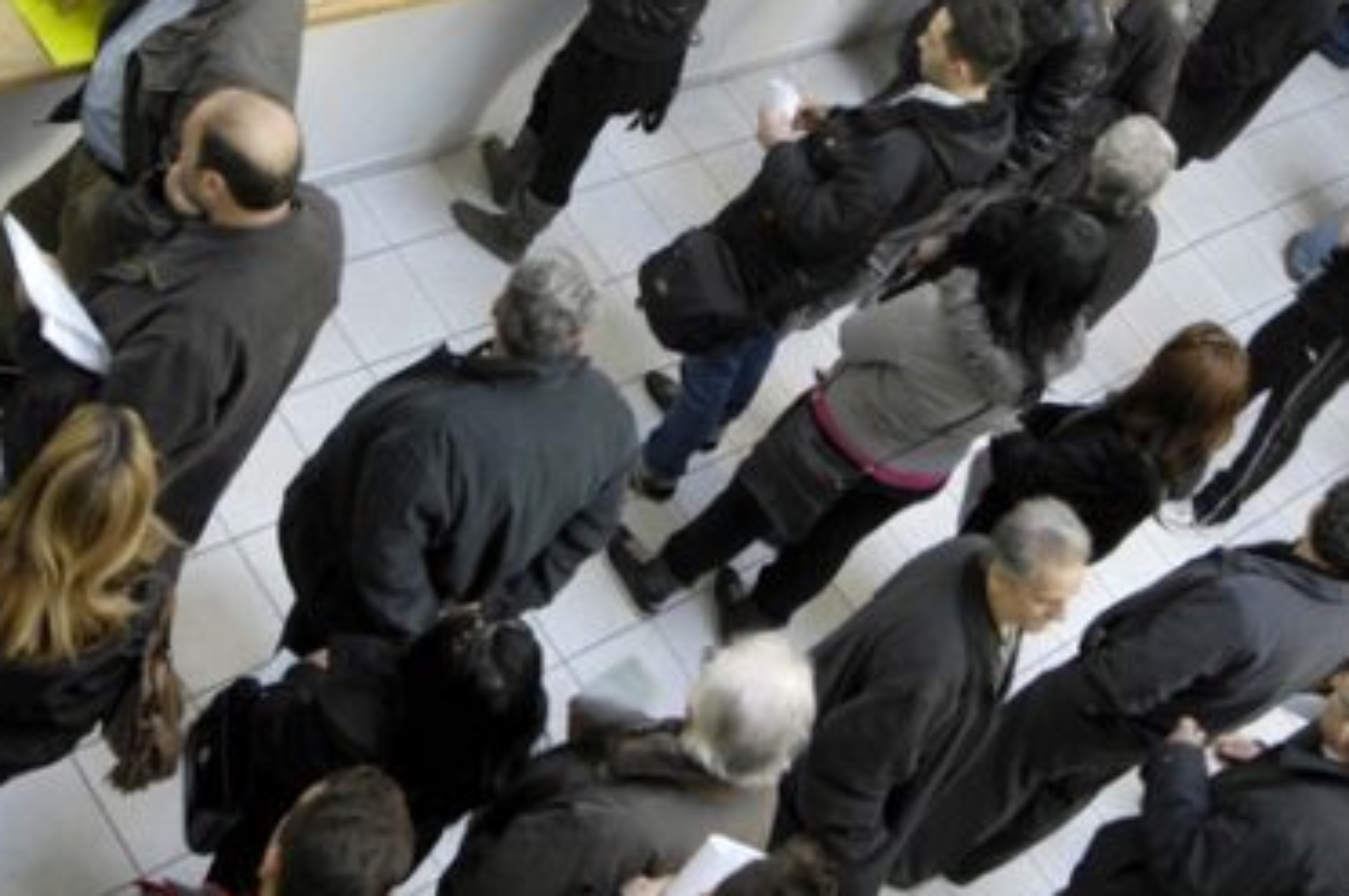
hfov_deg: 32.4
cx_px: 700
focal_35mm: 62
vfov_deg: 21.7
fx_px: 2320
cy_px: 229
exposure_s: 1/20
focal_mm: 24
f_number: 4
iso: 400
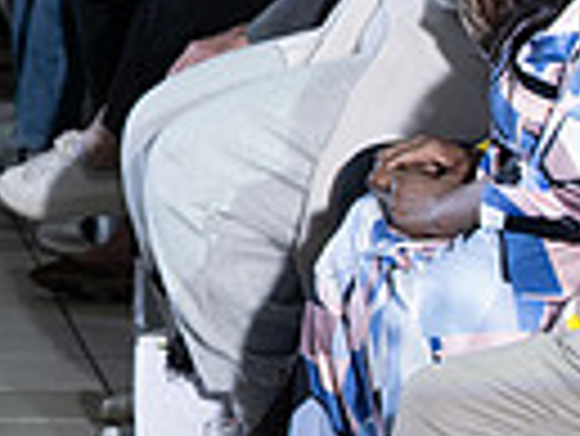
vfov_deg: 4.9
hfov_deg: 6.3
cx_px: -625
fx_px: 5065
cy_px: -7
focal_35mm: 302
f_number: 5
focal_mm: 70
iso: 1250
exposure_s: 1/160
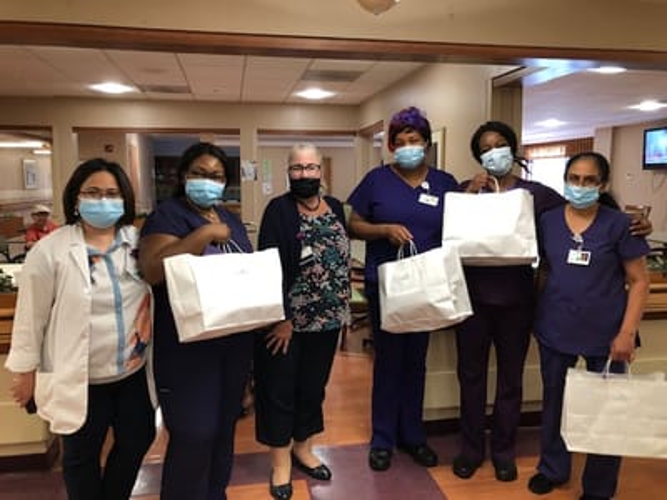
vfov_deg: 49.7
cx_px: 334
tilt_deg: -6.6
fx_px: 540
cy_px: 250
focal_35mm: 28
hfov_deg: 63.4
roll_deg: +0.5
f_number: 1.8
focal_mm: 3.99
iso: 64
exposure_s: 1/15
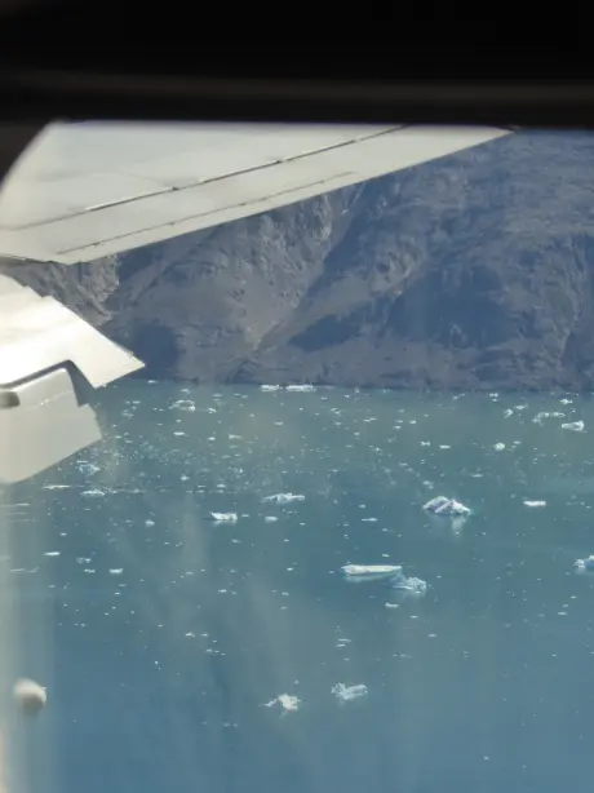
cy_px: 396
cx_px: 297
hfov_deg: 14.0
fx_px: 2427
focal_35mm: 106
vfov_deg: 18.6
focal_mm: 19
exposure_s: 1/500
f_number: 5.1
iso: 160
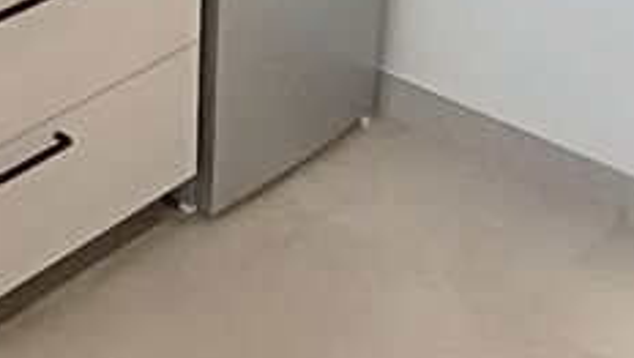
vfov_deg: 12.8
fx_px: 1514
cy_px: -161
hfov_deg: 23.1
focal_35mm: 90
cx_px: 87
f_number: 2.2
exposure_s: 1/100
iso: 111
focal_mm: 1.66
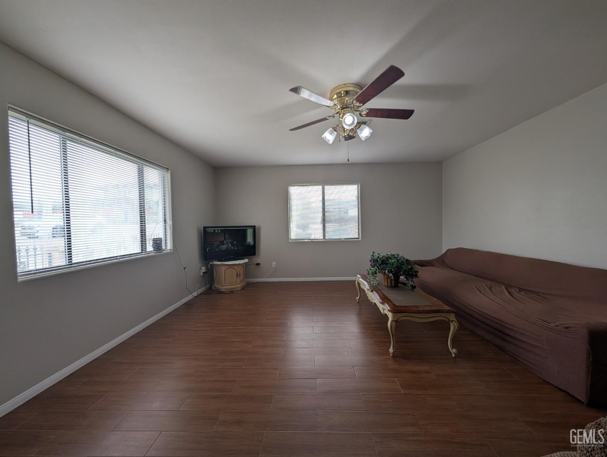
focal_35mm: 12
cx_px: 304
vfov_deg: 94.6
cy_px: 228
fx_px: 211
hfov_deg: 110.5
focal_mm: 2.02
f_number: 1.7
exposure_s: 1/245
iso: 47
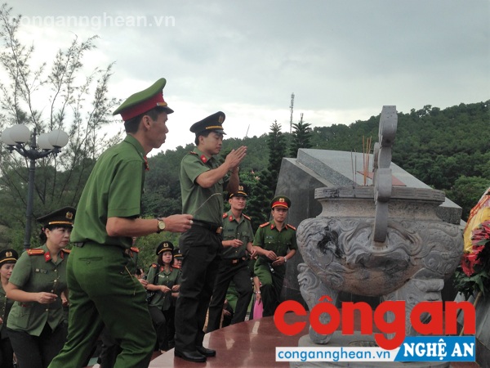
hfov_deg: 55.4
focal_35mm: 33
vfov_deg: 42.9
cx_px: 245
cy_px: 184
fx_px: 467
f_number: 2.4
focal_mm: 4.12
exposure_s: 1/1043
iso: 50
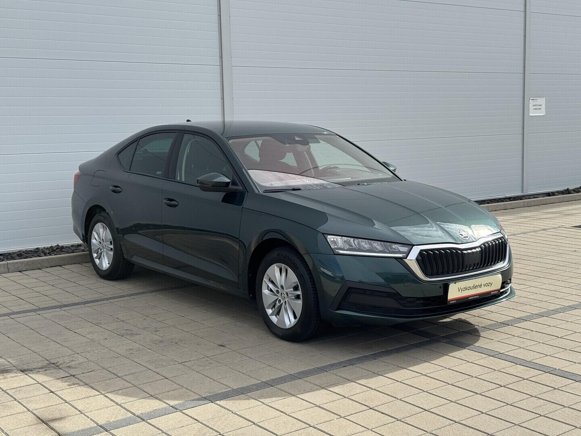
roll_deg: +1.7
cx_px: 290
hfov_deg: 39.7
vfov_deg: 30.3
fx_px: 806
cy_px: 218
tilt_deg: -6.4
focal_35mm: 48
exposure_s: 1/2833
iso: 64
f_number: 1.78
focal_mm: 6.76
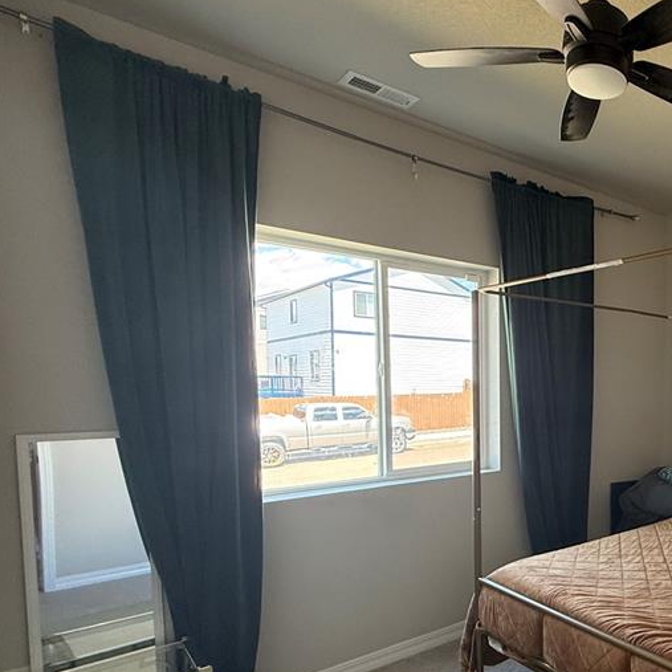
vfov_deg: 62.2
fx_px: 549
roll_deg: -0.9
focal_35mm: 25
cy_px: 412
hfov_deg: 51.9
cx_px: 653
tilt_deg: -2.1
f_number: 2.2
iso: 200
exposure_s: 1/99
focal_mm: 2.22
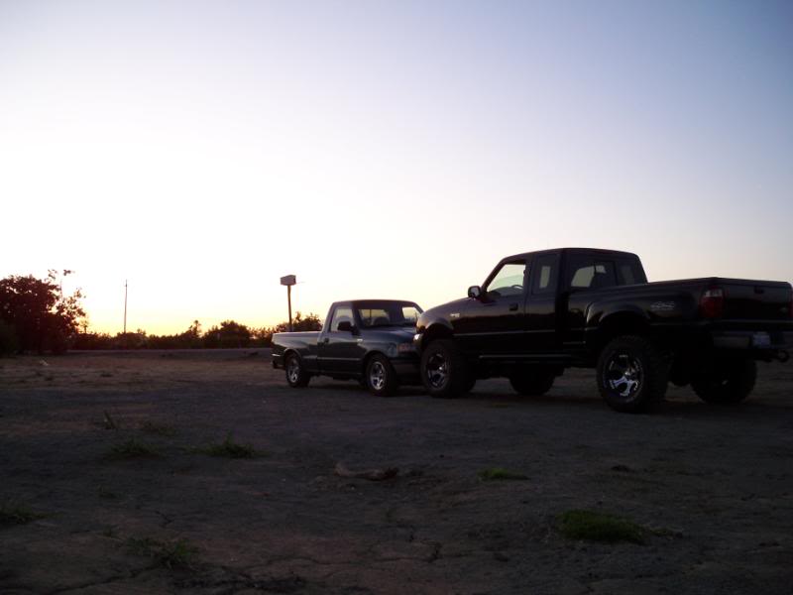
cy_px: 298
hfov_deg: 52.6
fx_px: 802
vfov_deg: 40.7
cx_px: 396
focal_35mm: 35
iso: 100
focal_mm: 6.3
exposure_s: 1/60
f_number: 3.1
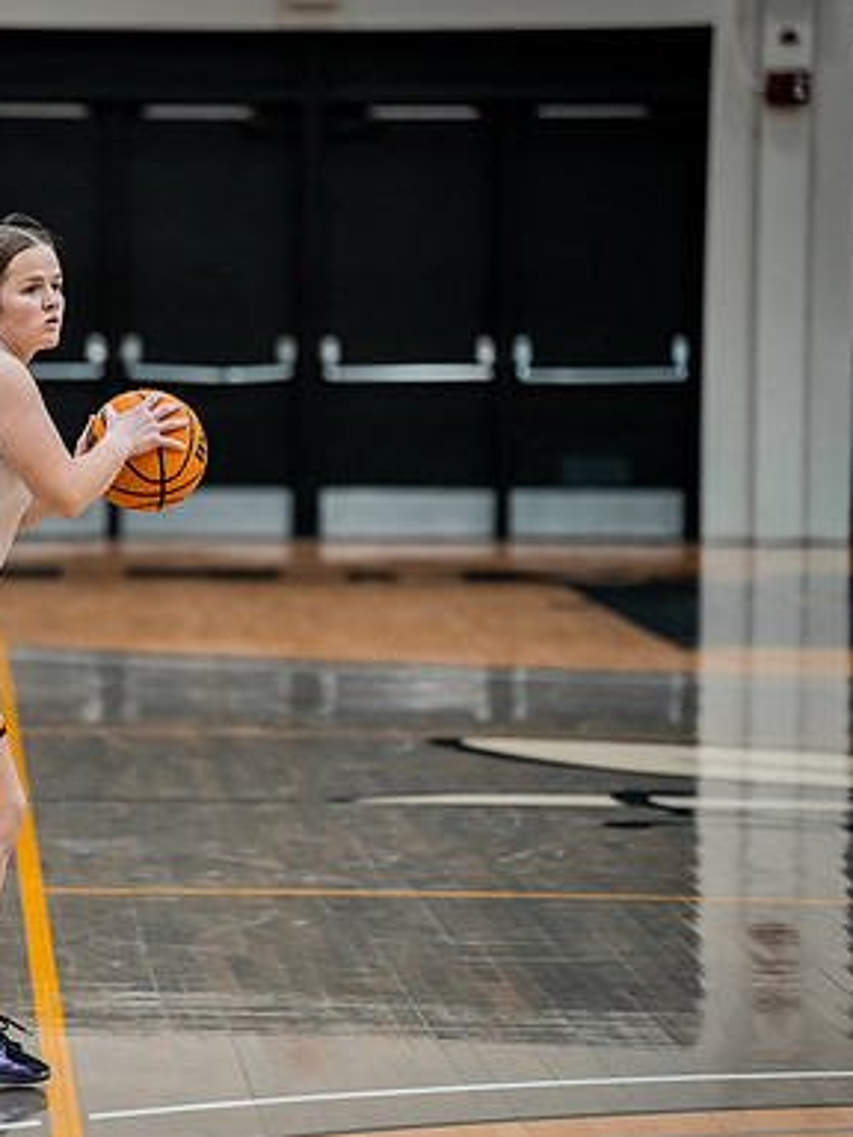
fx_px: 7721
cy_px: 570
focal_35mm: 235
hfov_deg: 6.3
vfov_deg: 8.4
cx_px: 95
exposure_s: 1/640
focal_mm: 150
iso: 2000
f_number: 2.8
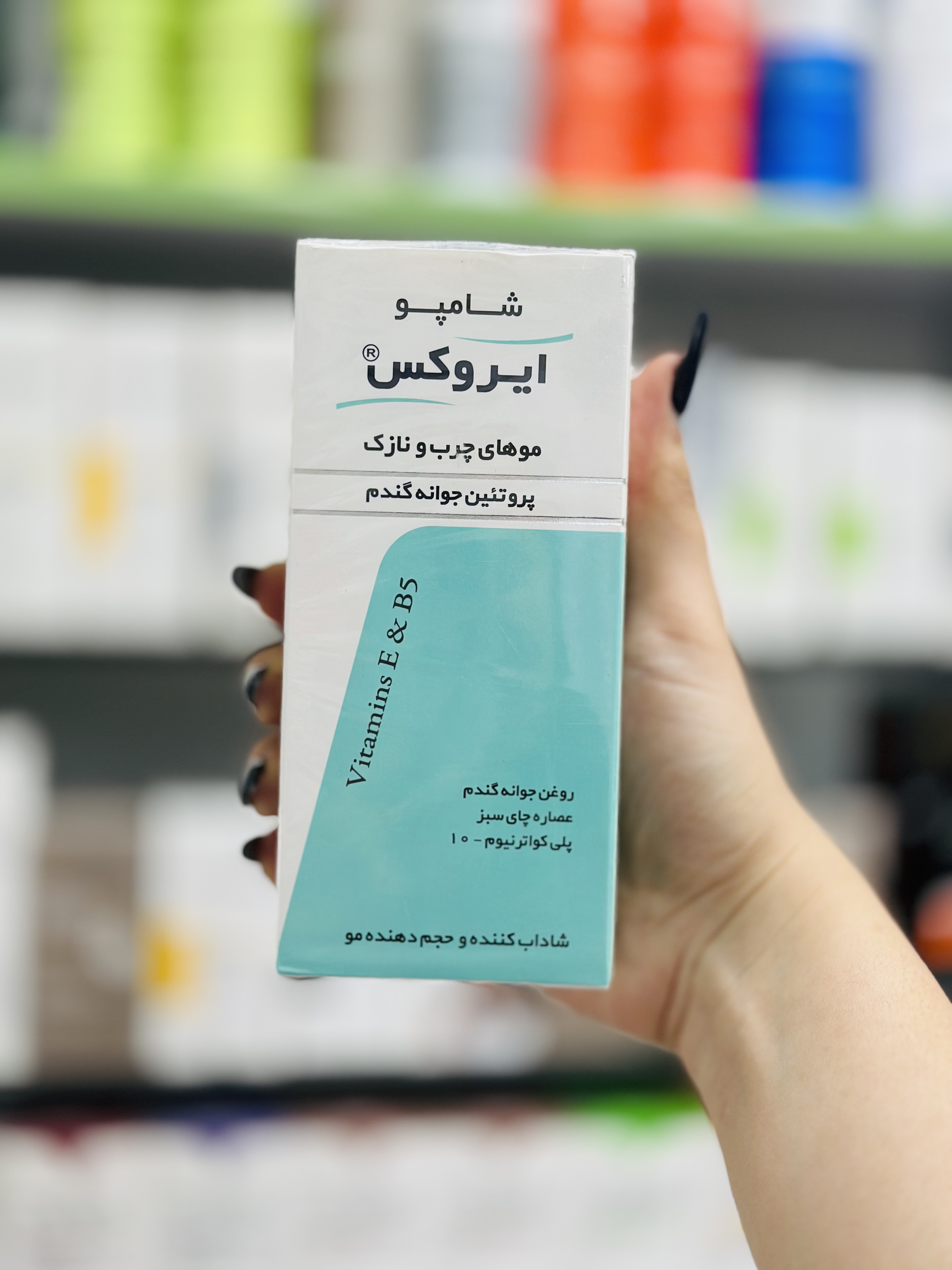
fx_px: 1760
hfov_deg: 30.3
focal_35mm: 48
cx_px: 476
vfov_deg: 39.7
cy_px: 635
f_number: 1.78
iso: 80
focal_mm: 6.86
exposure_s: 1/100
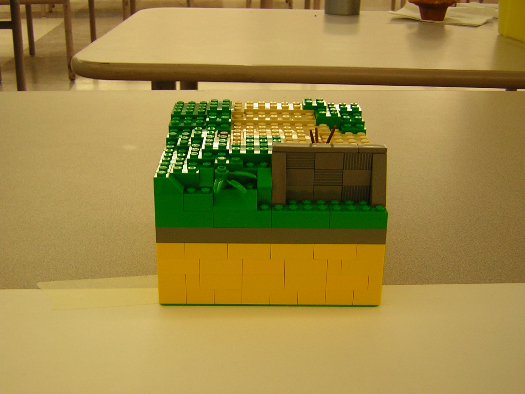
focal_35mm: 47
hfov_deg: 40.4
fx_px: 713
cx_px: 262
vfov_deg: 30.9
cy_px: 197
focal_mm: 6.1
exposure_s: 1/6.9
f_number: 2.9
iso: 50
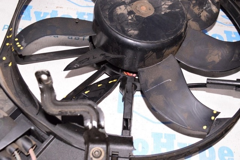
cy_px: 80
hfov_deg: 48.0
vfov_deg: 32.9
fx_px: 270
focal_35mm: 40
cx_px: 120
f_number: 8
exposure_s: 1/160
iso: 1600
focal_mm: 27
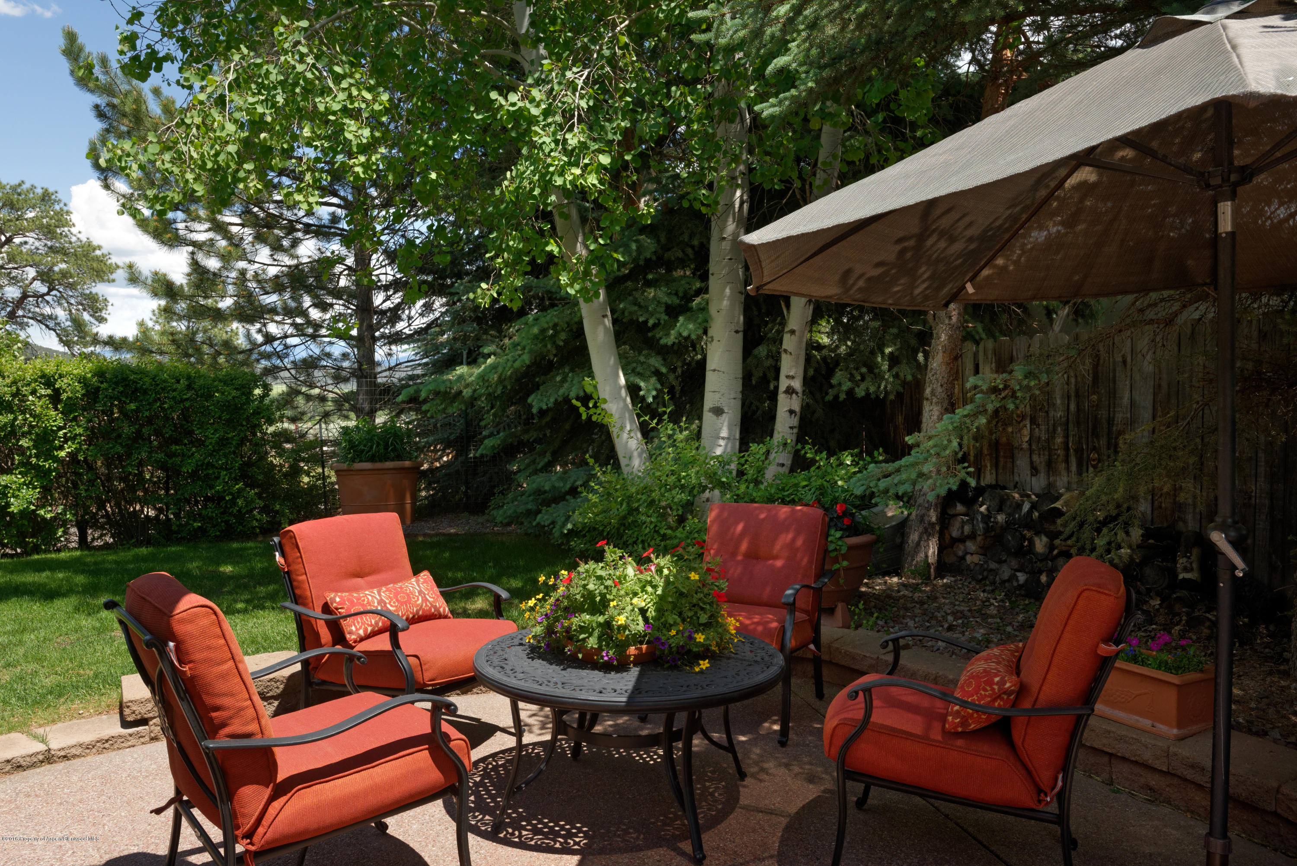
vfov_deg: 51.3
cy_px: 433
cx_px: 648
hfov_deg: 71.5
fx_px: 901
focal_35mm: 25
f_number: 8
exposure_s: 1/200
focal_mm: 25
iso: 200
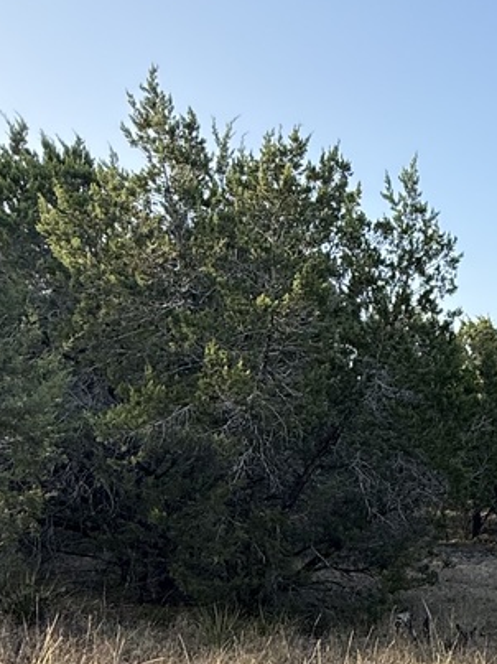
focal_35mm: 50
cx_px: 561
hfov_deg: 26.5
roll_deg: -2.7
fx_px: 958
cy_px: 532
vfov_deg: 36.9
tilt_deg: -2.5
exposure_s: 1/510
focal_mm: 2.22
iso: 50
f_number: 2.2
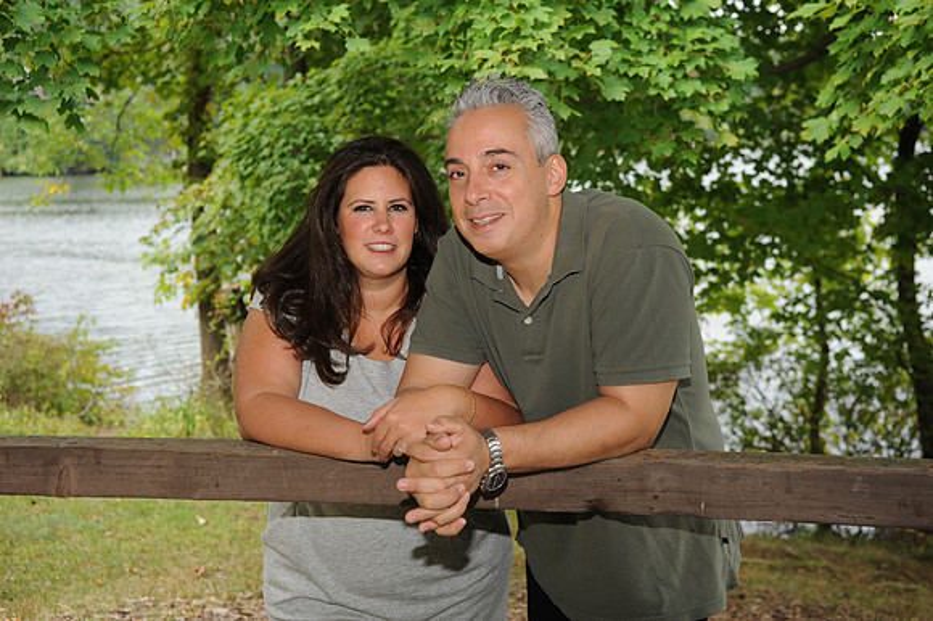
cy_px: 310
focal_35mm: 55
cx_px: 466
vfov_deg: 24.6
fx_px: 1425
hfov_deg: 36.3
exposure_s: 1/250
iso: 500
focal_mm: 55
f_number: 5.6
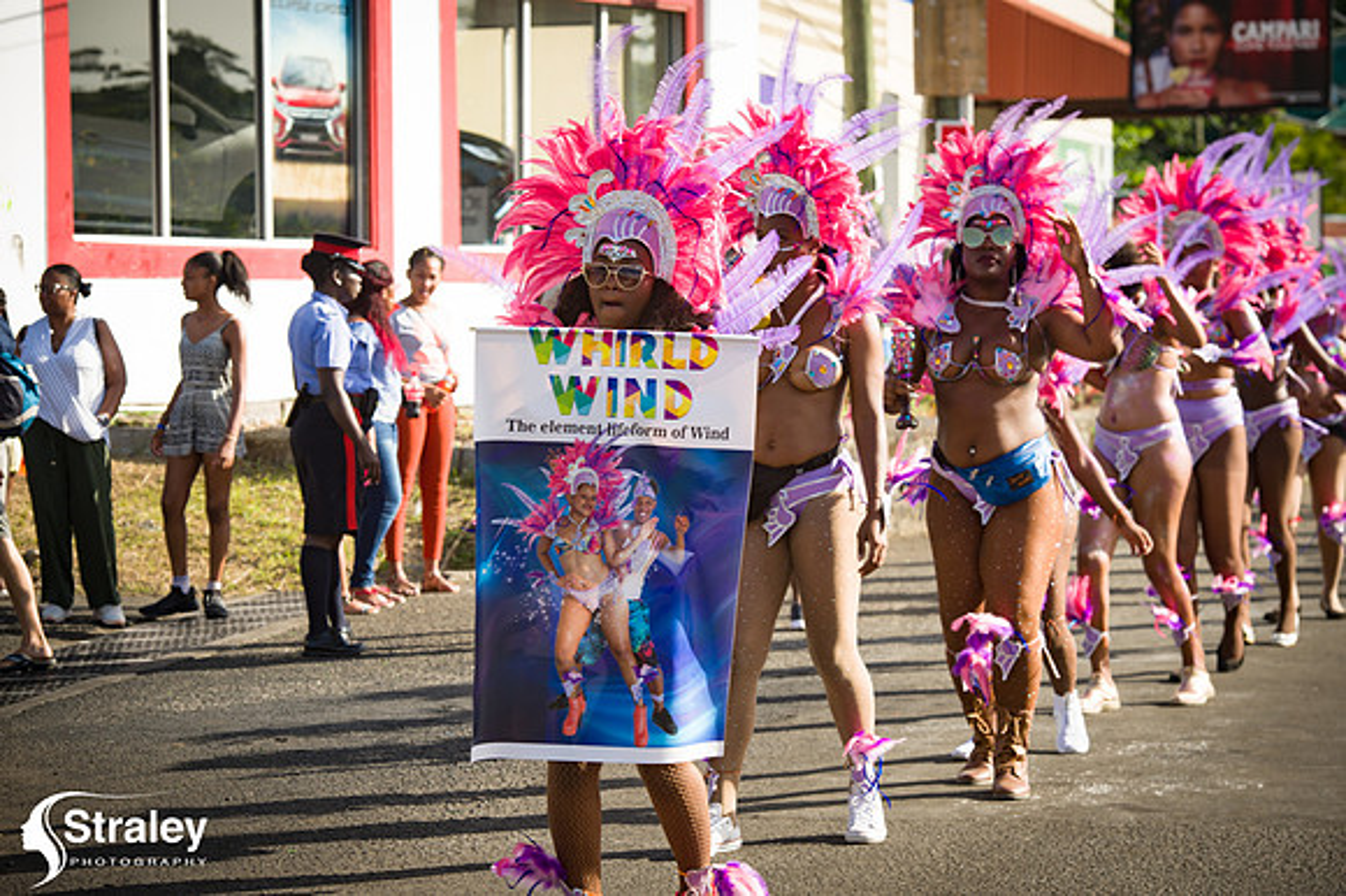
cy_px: 448
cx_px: 673
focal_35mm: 122
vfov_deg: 11.2
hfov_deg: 16.8
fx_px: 4559
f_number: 7.1
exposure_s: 1/200
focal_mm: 122
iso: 100
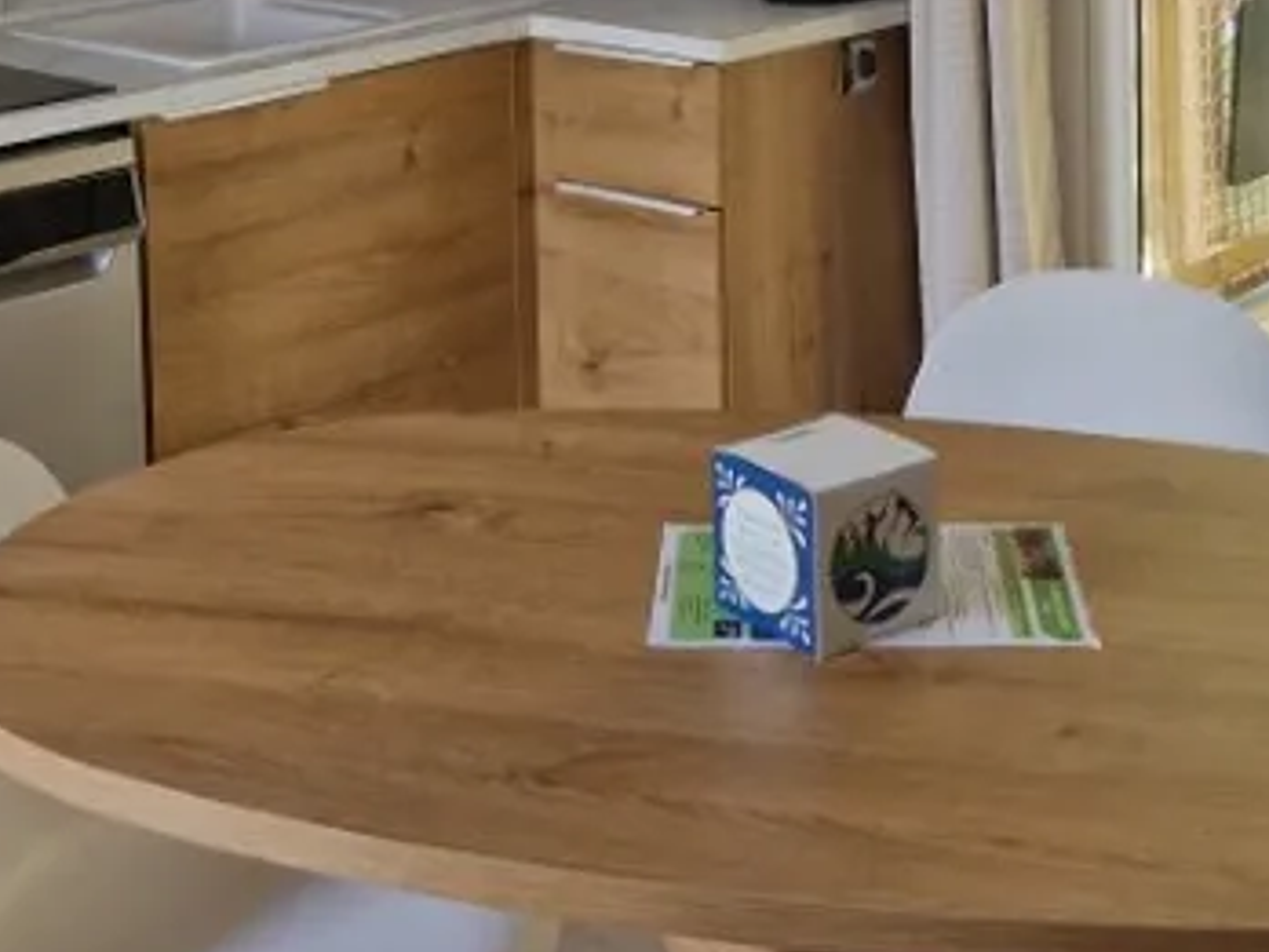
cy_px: -168
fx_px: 2420
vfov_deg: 20.9
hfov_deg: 29.4
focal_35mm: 66
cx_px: 700
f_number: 1.8
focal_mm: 5.4
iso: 80
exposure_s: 1/180
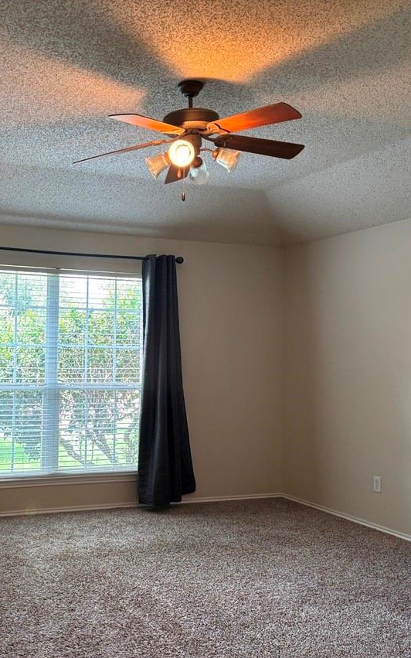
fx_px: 663
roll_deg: -1.5
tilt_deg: +1.4
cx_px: 111
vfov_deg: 52.7
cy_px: 331
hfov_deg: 33.9
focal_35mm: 37
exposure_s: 1/60
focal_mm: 5.96
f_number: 1.6
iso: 200
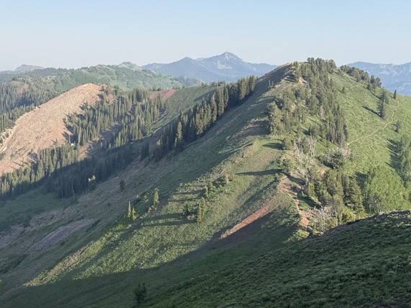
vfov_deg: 33.6
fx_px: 511
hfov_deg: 42.4
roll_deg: -0.3
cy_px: 173
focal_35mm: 43
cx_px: 98
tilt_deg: -12.2
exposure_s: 1/3021
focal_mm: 6.76
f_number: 1.78
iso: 80
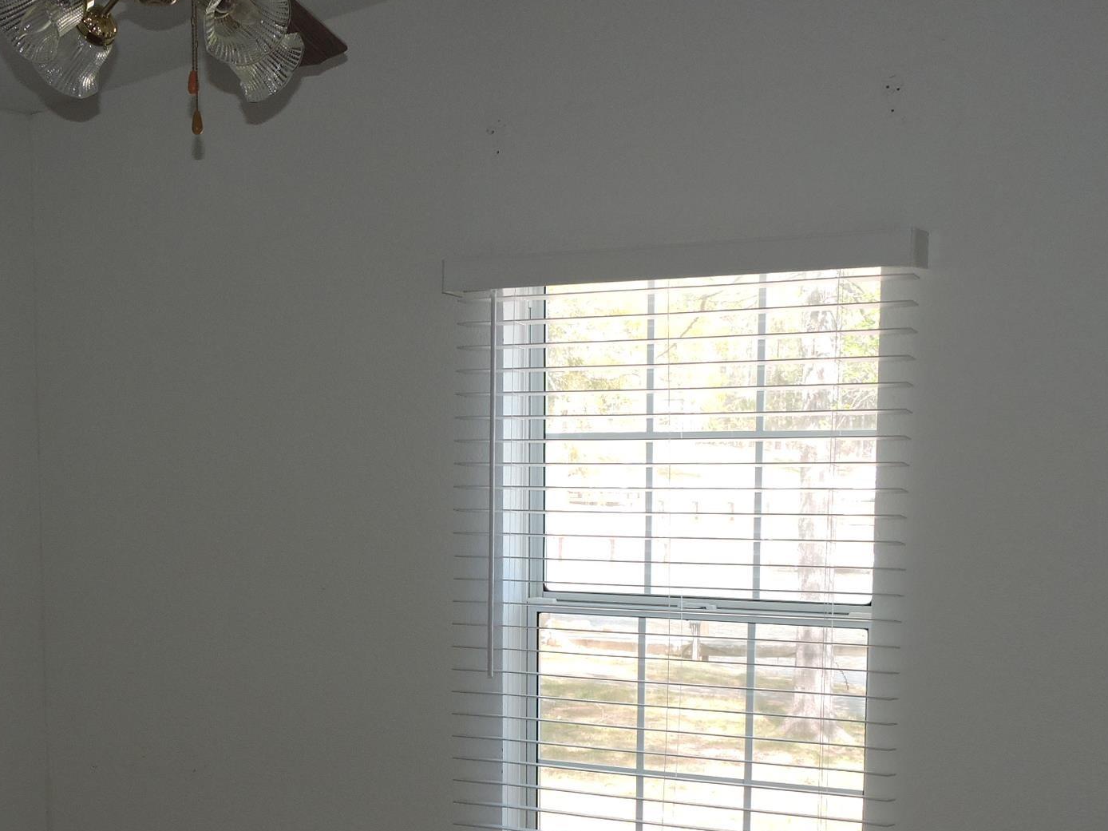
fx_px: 1728
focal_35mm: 54
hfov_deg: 35.0
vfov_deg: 26.5
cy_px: 674
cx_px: 313
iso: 100
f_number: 3.6
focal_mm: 5.9
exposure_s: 1/80
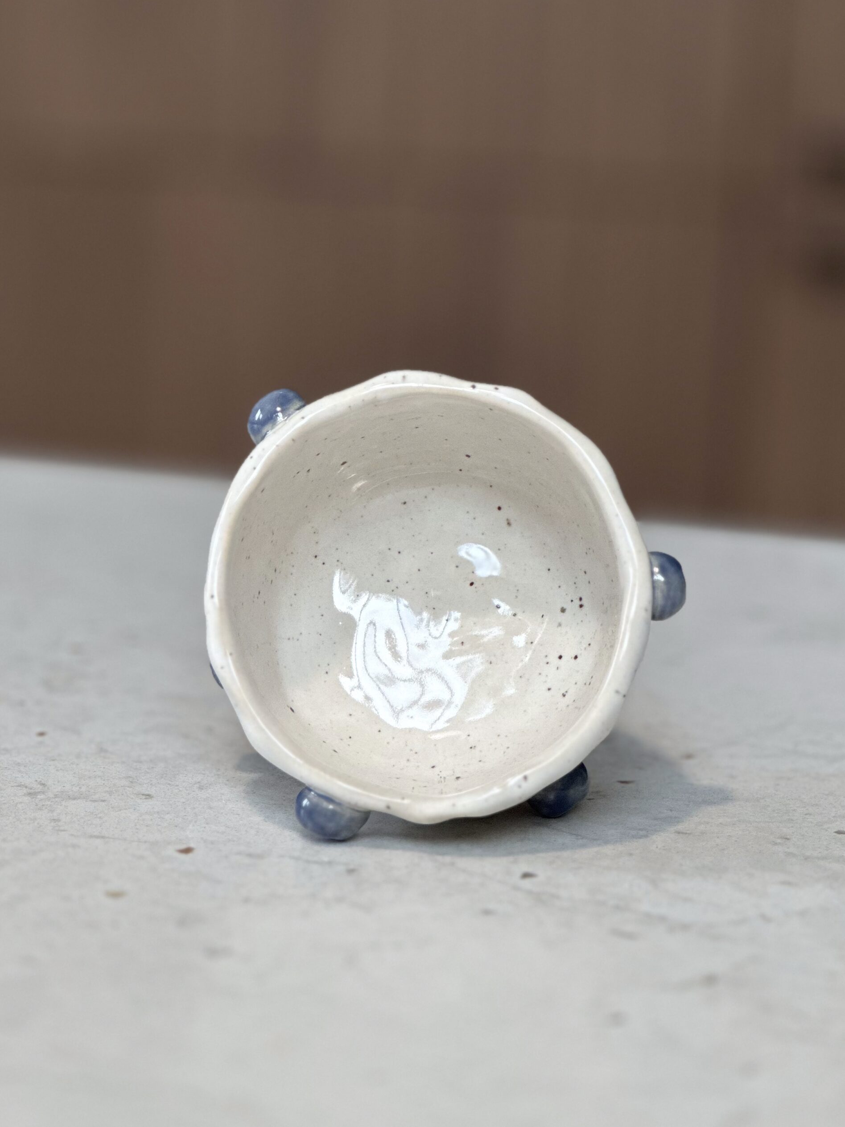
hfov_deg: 18.9
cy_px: 562
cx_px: 421
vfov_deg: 25.0
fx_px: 2539
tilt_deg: -12.0
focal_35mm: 78
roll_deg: -3.1
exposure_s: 1/100
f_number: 2.8
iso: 125
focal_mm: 9
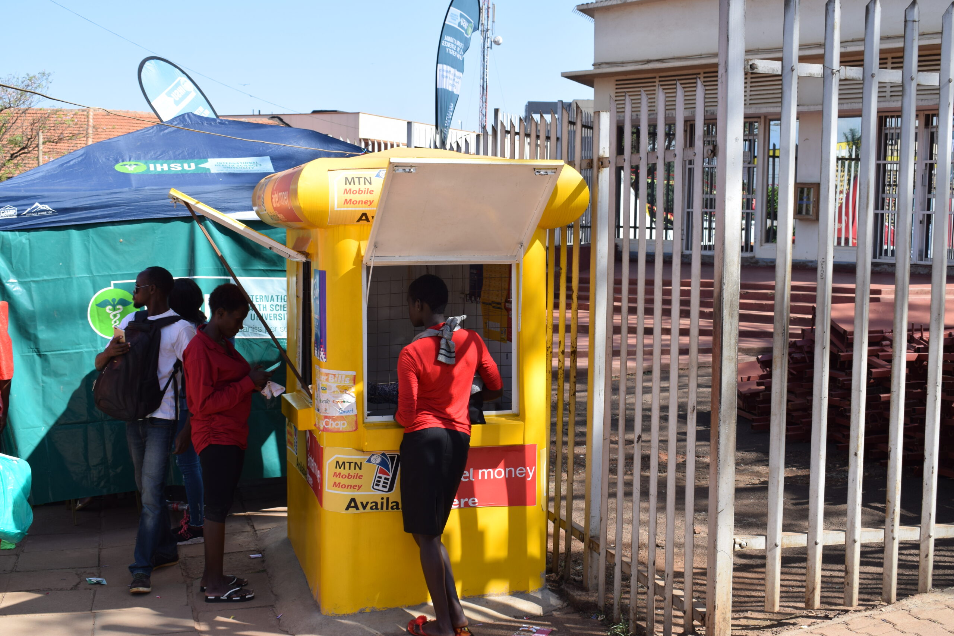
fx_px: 1232
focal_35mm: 46
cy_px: 318
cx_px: 477
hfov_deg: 42.3
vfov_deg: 28.9
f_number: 8
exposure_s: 1/250
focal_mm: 31
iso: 200
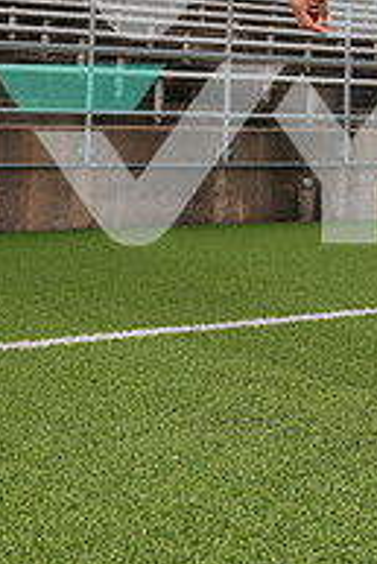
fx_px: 1427
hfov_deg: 14.7
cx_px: 427
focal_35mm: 91
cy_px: -50
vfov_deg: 21.3
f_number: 7.1
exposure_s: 1/200
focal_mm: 39
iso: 80
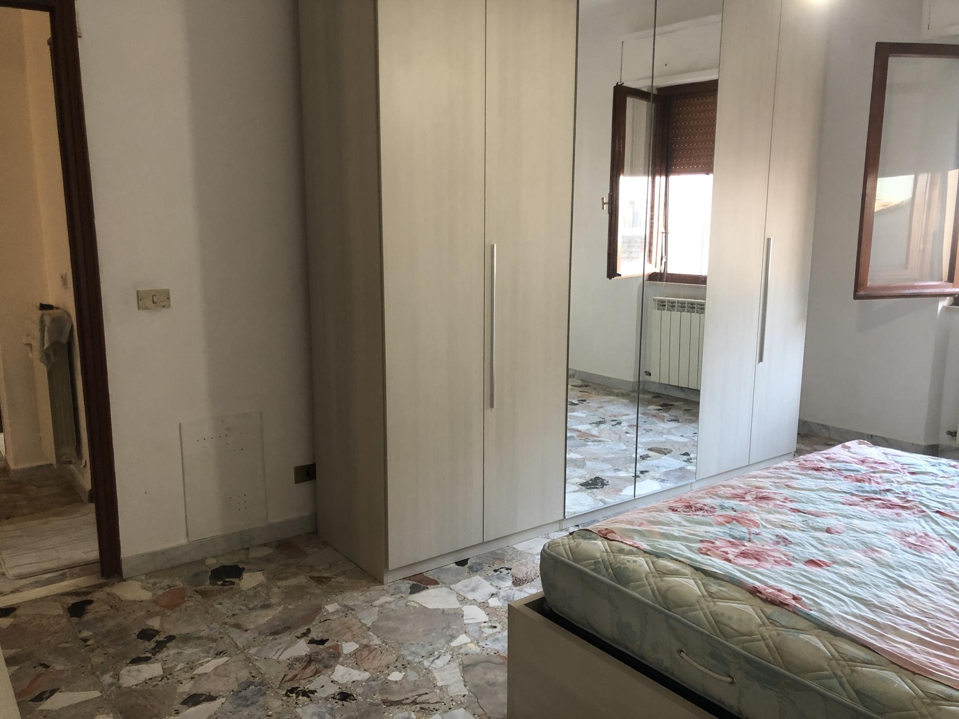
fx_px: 776
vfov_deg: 49.7
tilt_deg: -10.1
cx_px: 480
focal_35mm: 28
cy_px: 360
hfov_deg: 63.4
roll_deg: -0.6
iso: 50
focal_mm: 4
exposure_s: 1/17
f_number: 1.8
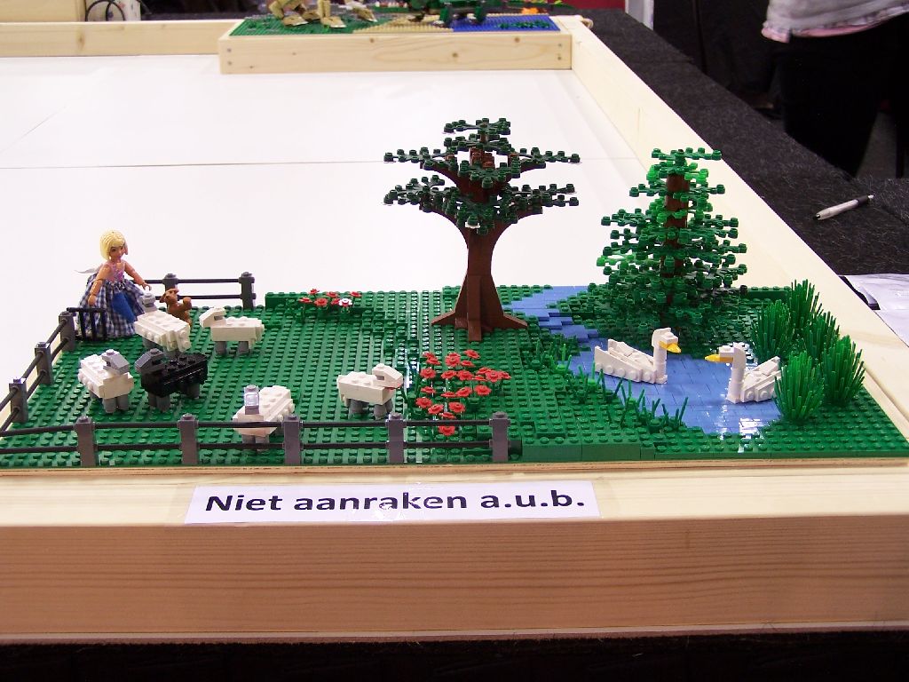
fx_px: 1339
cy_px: 341
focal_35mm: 51
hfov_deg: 37.5
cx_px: 454
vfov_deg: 28.6
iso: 80
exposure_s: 1/3
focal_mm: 8.5
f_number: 3
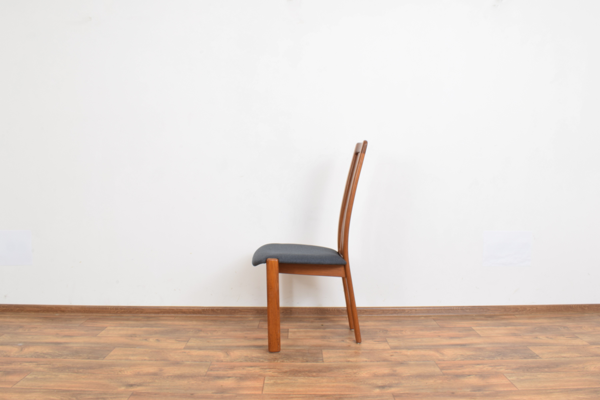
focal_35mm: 30
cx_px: 300
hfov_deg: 61.9
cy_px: 200
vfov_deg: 43.6
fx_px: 500
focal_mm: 20
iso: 100
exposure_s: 4
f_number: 25
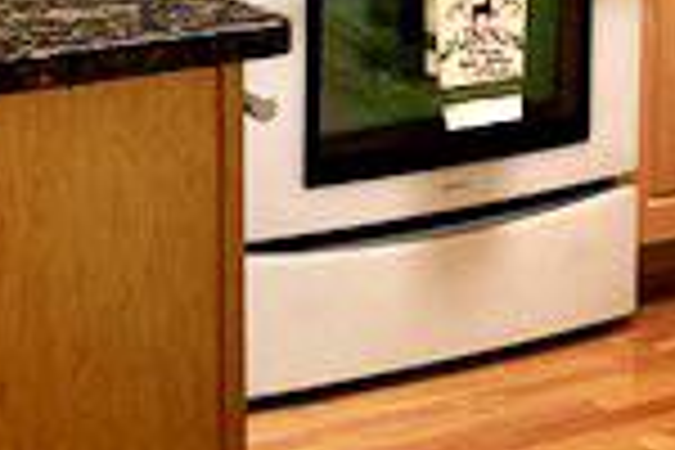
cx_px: 576
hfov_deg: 17.6
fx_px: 2156
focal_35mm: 115
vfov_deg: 11.3
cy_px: -266
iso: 250
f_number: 1.8
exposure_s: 1/60
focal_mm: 4.25
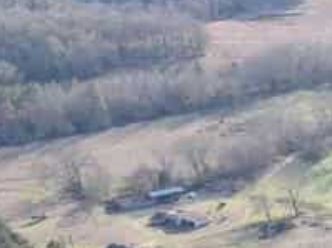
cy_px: 549
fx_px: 1582
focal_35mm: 165
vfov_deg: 8.4
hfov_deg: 9.7
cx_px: 943
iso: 100
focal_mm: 4.5
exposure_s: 1/125
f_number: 2.8
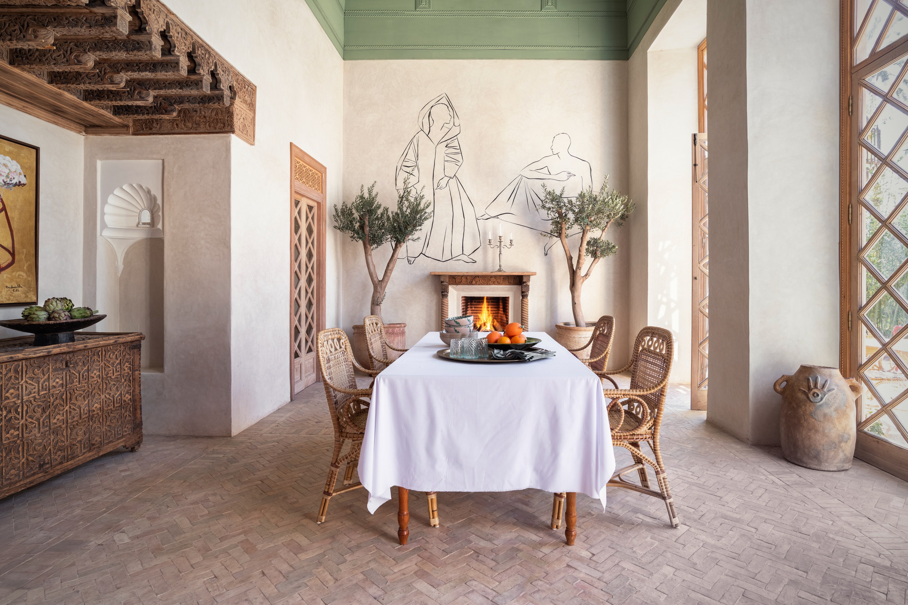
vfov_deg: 67.4
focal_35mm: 18
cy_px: 302
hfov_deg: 90.0
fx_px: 454
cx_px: 454
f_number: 7.1
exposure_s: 1/13
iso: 100
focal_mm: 18
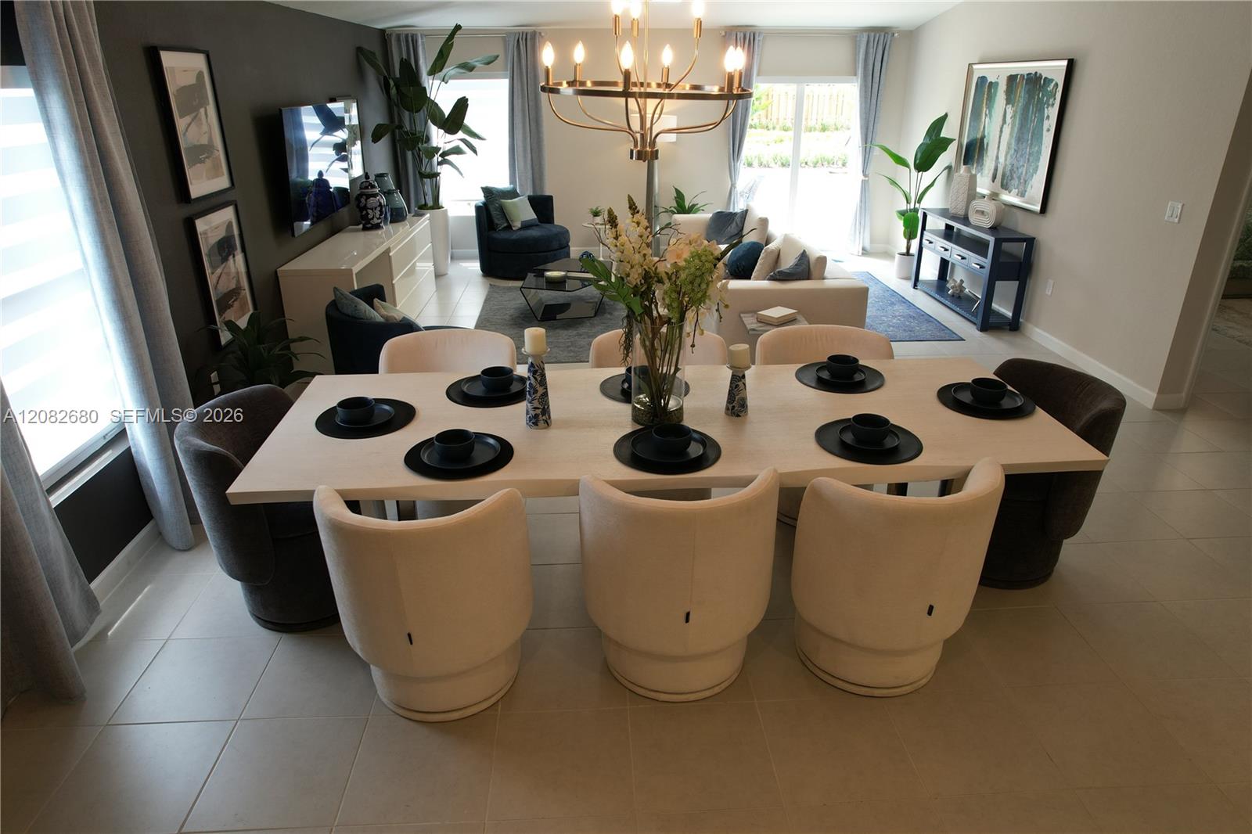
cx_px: 626
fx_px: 765
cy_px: 417
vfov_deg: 57.2
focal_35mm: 22
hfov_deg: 78.6
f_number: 2.8
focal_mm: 8.38
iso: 100
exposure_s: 1/50
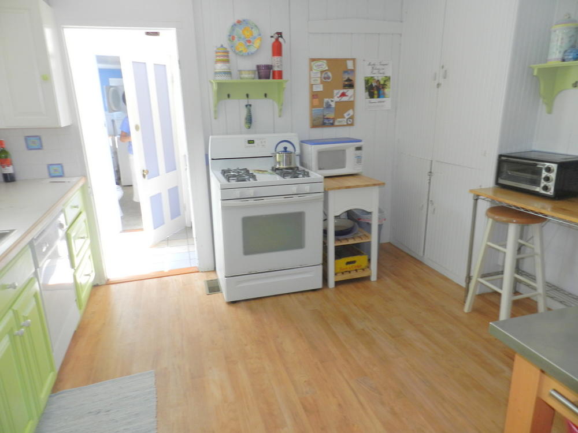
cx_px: 289
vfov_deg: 58.9
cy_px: 216
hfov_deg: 73.9
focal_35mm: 23
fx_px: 384
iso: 160
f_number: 3.4
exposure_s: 1/40
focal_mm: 4
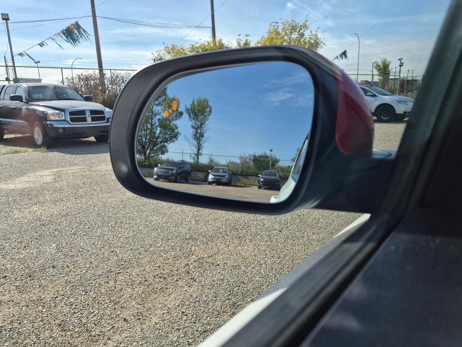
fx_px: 307
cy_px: 174
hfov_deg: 73.9
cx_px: 231
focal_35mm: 23
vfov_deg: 58.9
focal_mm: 5.4
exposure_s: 1/5632
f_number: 1.8
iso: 80
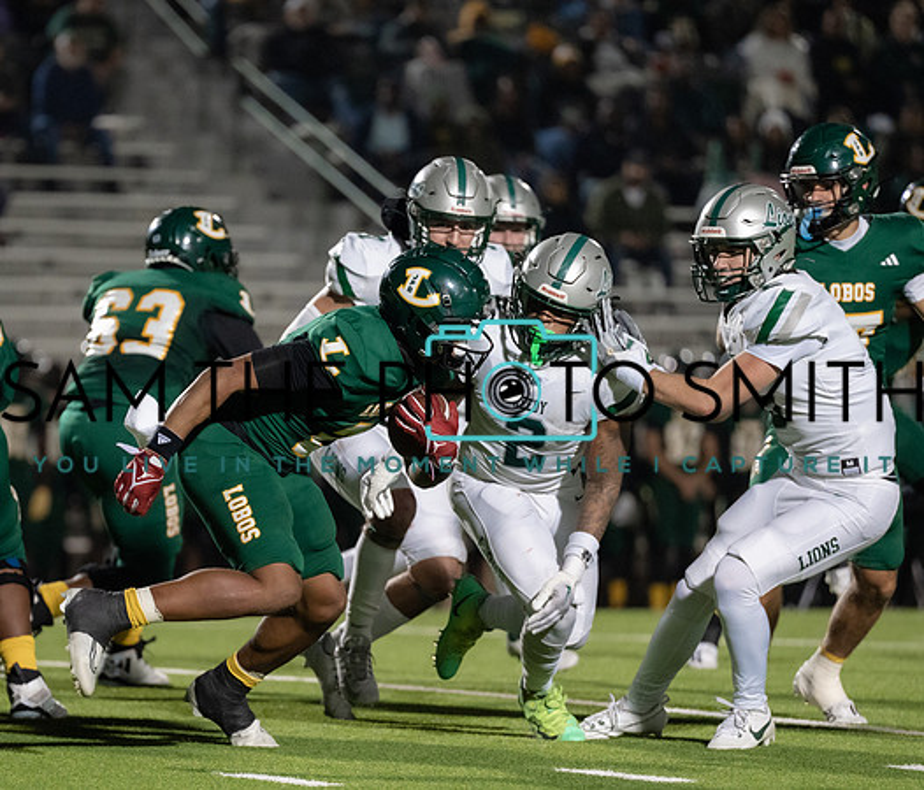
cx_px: 266
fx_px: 9133
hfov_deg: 5.8
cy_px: 526
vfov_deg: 5.0
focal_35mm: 325
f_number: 2.8
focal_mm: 200
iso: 3200
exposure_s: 1/1250
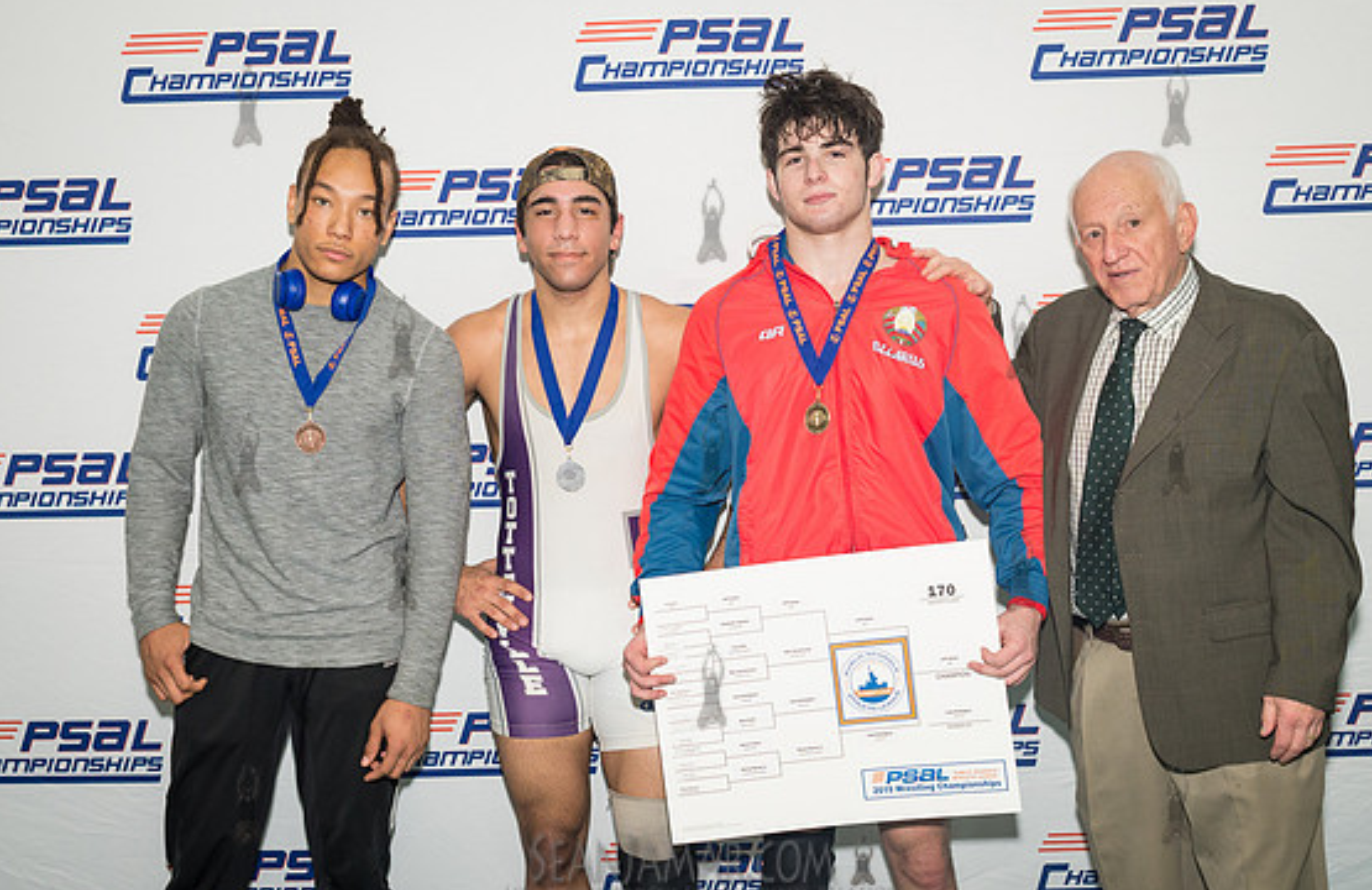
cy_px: 441
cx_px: 639
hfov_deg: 41.4
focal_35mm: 48
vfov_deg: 27.6
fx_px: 1814
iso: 1600
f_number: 5
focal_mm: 35
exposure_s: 1/250
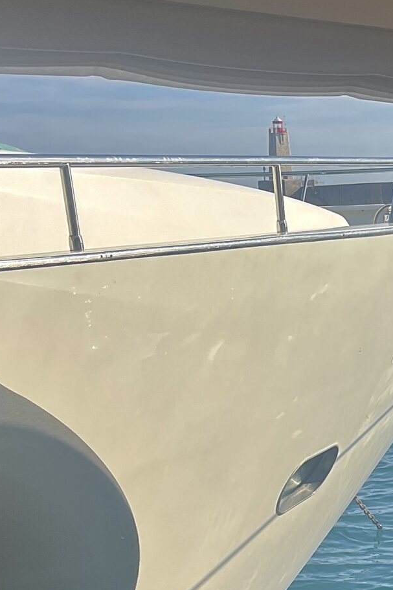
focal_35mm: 76
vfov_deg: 26.4
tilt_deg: -11.7
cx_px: 551
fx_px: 1245
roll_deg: +0.8
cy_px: 433
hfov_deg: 16.6
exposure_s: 1/577
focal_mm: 5.1
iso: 50
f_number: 1.6
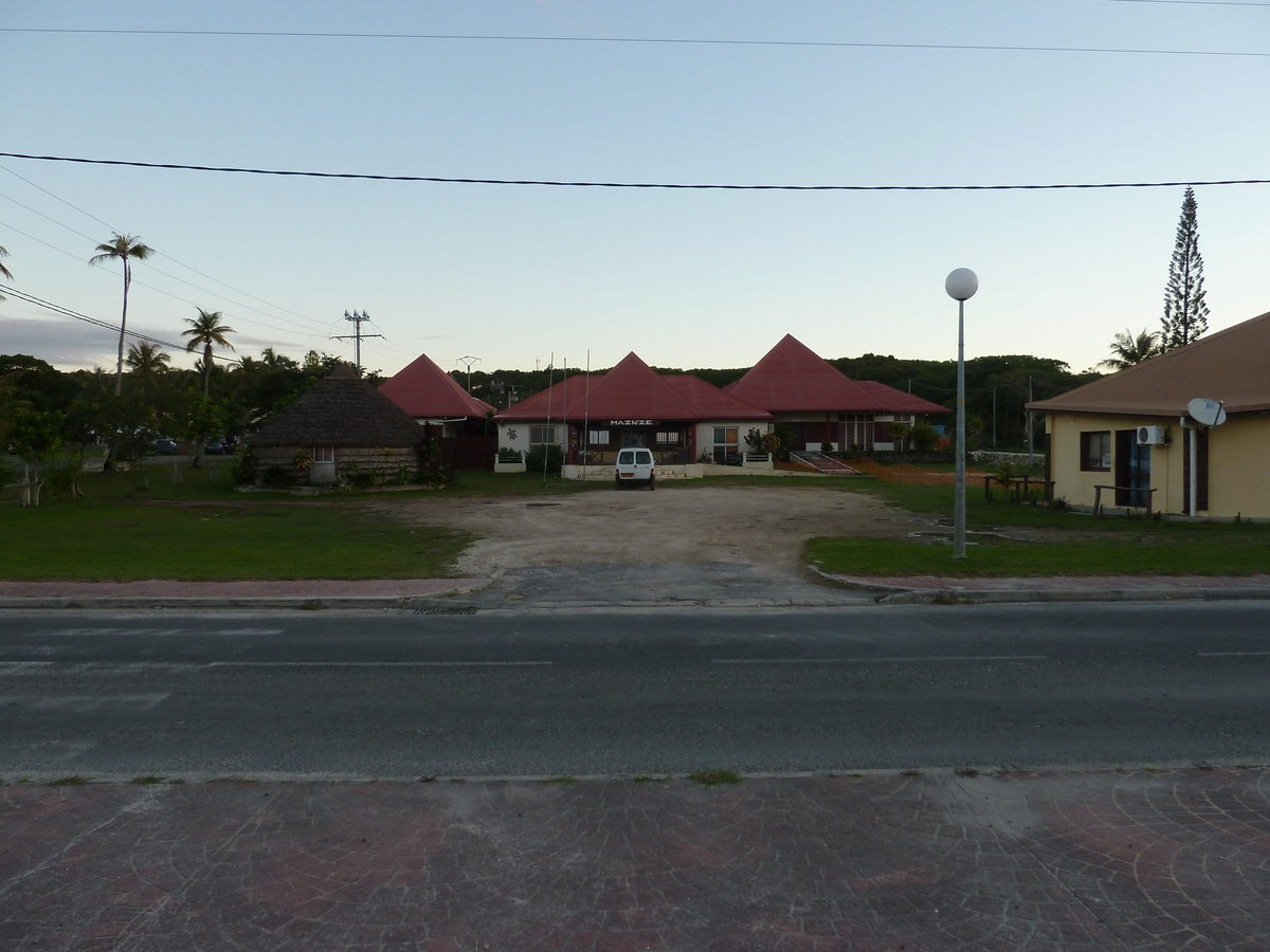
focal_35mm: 25
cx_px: 635
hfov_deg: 69.4
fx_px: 917
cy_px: 476
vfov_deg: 54.9
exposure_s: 1/60
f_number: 3.3
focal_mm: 4.1
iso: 80
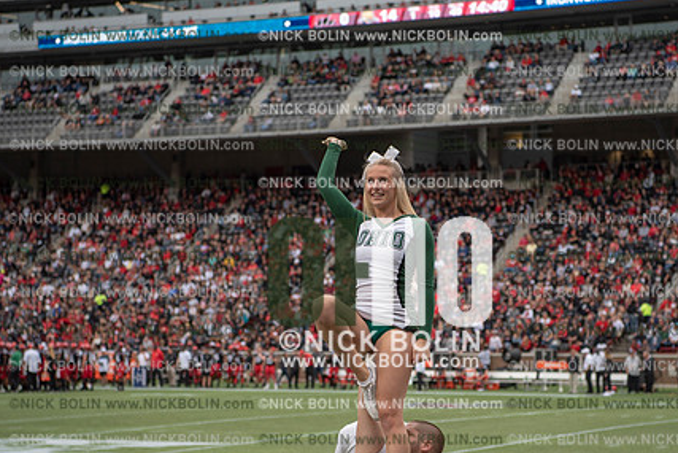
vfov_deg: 14.4
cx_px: 379
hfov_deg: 21.4
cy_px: 293
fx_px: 1790
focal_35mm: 95
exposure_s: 1/1000
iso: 250
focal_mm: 70
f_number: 3.5
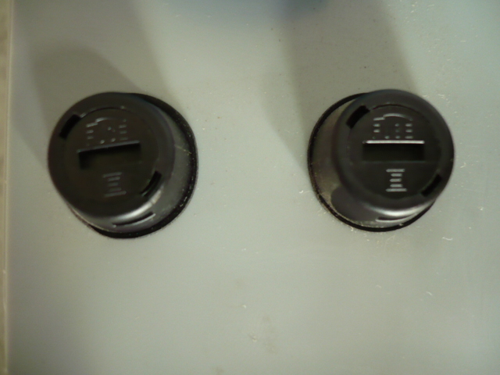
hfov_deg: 52.6
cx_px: 250
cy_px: 188
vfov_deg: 40.7
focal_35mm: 35
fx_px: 506
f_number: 2.8
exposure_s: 1/15
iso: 200
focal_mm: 5.8
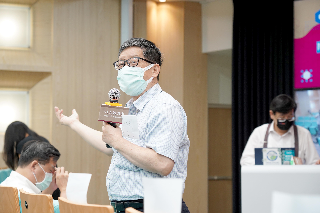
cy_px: 106
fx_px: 684
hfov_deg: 26.3
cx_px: 160
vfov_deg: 17.7
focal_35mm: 77
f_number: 5
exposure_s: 1/125
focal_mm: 77
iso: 1600
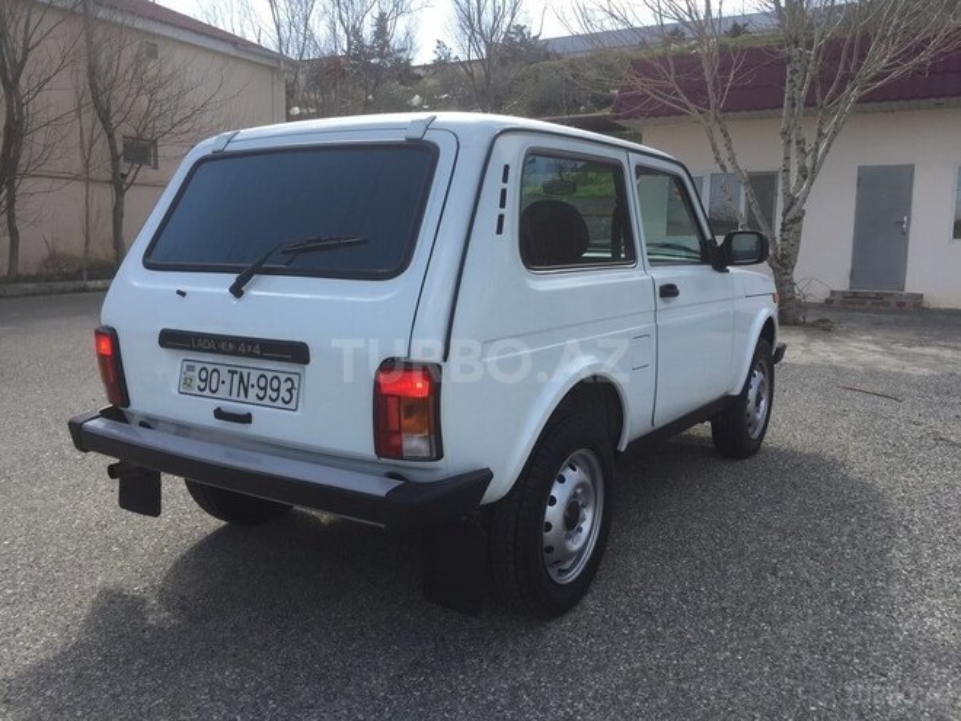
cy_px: 360
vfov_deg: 48.2
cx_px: 480
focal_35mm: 29
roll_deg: -1.3
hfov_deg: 61.7
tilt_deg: -9.5
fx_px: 805
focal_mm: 4.15
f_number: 2.2
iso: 32
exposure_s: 1/1236
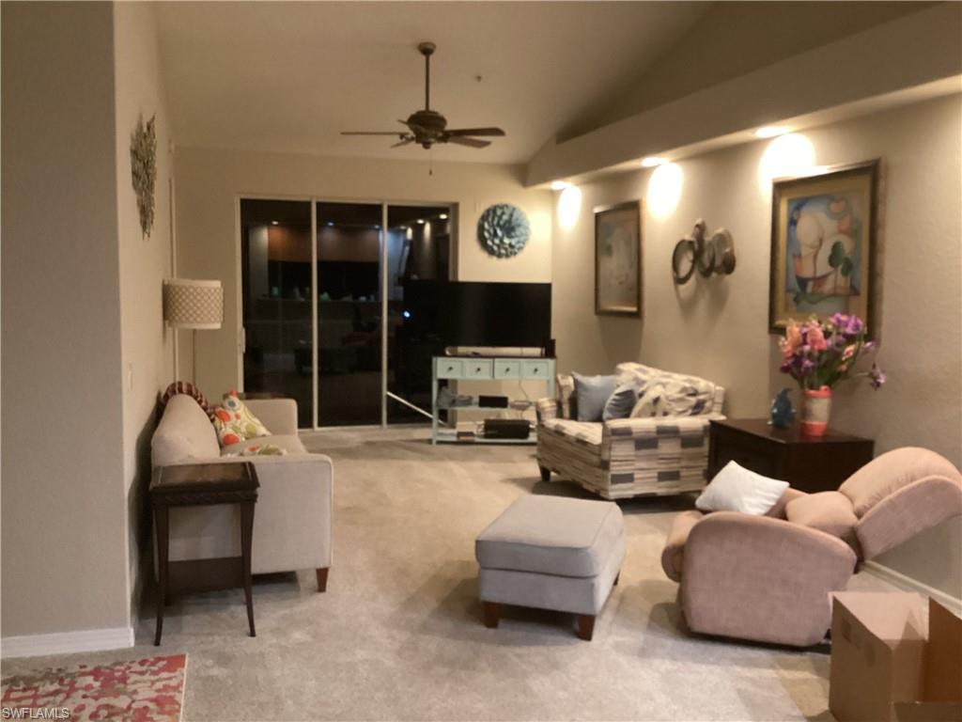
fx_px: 862
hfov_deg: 58.4
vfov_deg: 45.4
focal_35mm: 31
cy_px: 361
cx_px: 481
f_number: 2.4
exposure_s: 1/30
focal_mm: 3.3
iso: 400
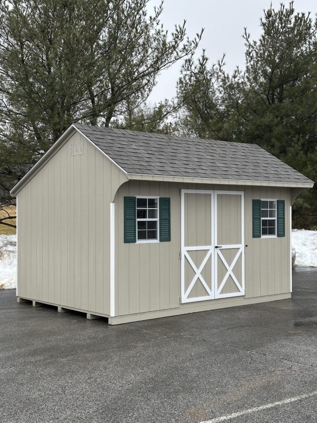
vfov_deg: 39.7
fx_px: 586
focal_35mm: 48
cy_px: 212
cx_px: 158
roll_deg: +1.3
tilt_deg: -0.8
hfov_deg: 30.3
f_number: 1.78
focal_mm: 6.86
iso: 64
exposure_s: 1/803
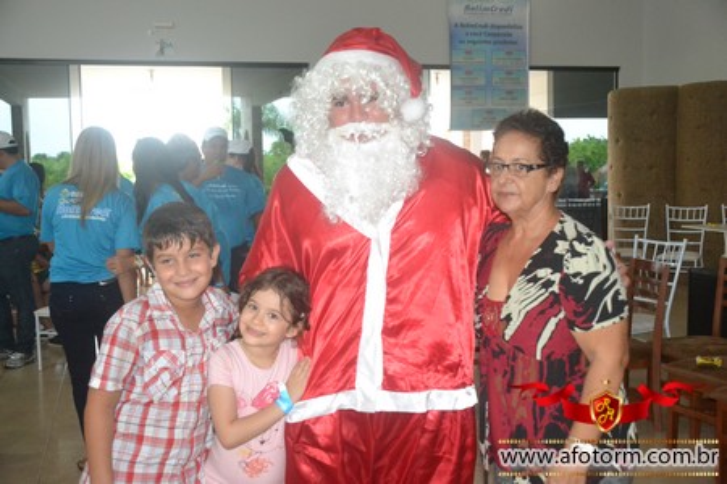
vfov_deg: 31.9
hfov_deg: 46.4
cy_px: 242
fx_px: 848
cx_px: 364
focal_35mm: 42
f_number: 4
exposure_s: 1/60
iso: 3200
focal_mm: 28
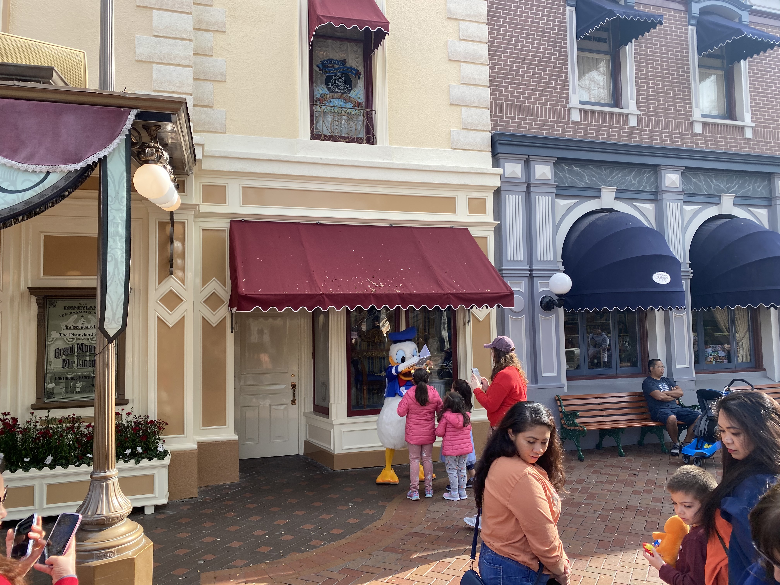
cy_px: 292
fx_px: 586
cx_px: 390
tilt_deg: +3.4
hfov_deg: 67.3
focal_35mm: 26
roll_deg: -1.0
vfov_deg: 53.1
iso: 32
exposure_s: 1/469
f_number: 1.8
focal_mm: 4.25
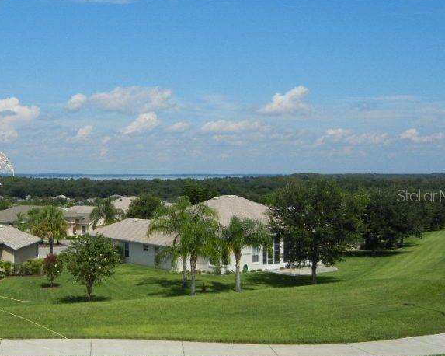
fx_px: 671
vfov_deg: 29.7
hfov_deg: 36.1
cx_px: 128
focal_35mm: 51
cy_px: 195
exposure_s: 1/617
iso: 160
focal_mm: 6.2
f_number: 7.2
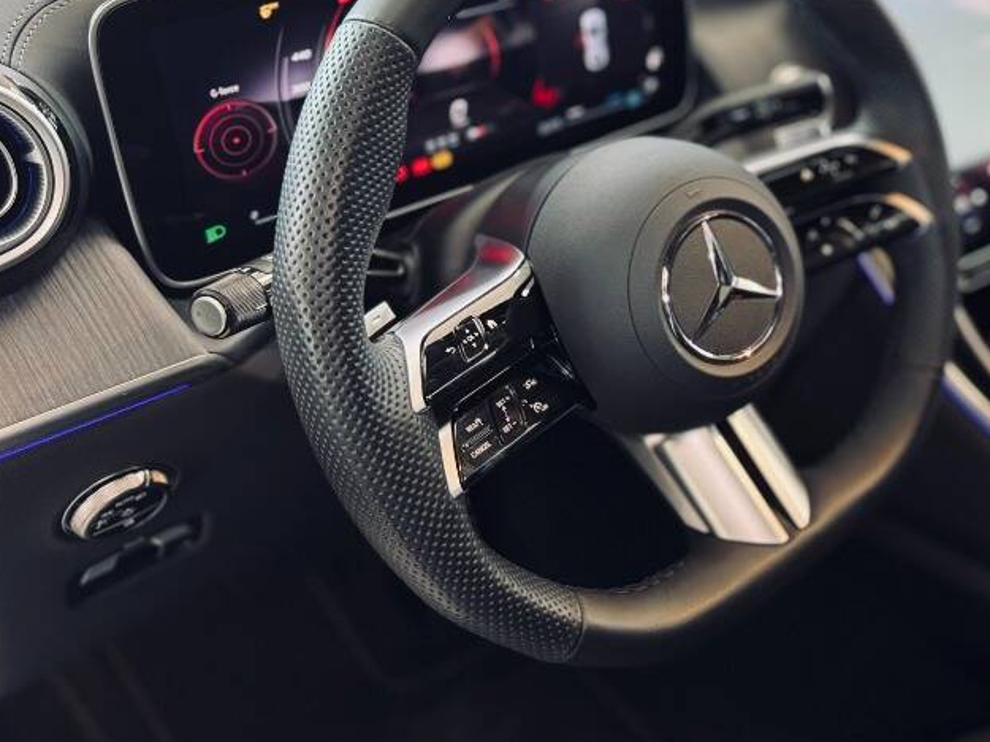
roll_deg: -3.4
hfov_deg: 43.4
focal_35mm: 41
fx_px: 1172
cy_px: 243
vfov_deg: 34.7
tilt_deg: -30.4
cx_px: 809
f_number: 1.78
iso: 250
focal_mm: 6.76
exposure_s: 1/50
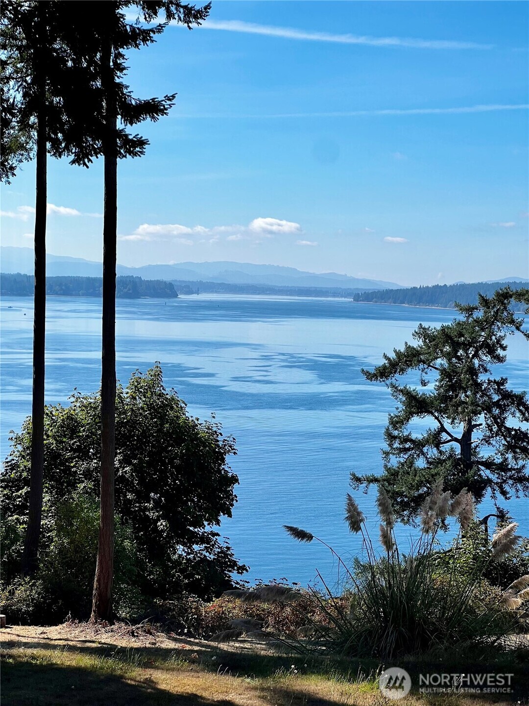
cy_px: 353
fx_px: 1569
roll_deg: -1.6
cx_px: 264
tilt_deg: -3.1
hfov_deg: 19.1
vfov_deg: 25.3
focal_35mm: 77
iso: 32
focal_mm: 9
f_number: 2.8
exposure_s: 1/1054
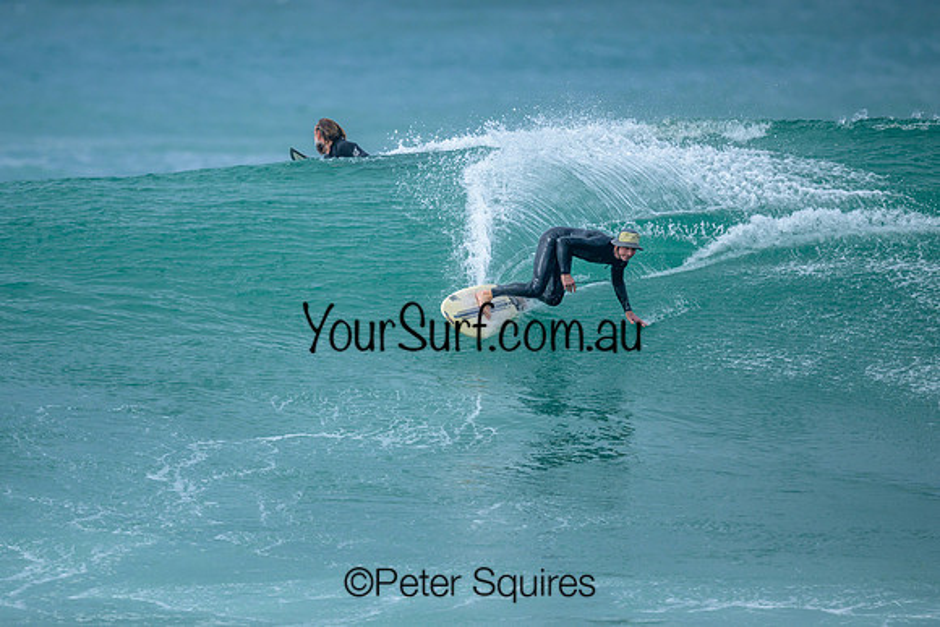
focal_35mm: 904
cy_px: 273
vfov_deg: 1.5
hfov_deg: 2.3
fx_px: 23614
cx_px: 409
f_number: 6.3
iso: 450
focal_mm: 800
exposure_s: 1/2000
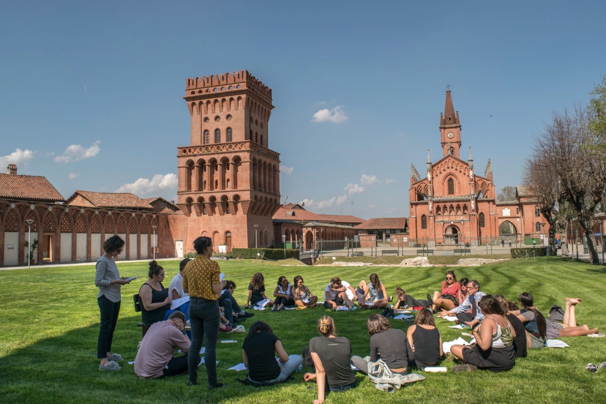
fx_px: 454
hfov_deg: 67.4
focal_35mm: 27
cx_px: 303
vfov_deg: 47.9
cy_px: 202
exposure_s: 1/400
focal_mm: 18
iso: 200
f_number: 10
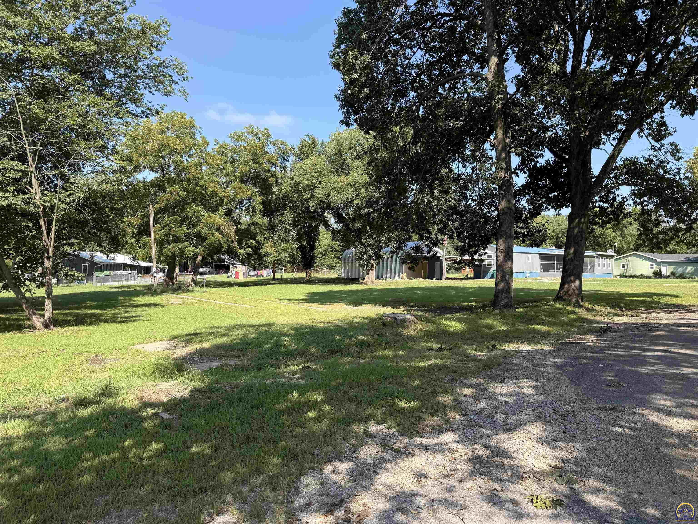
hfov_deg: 71.6
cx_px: 349
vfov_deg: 56.8
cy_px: 262
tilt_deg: -1.1
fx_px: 484
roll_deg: -1.3
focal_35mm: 24
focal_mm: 6.76
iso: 80
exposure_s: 1/1653
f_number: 1.78
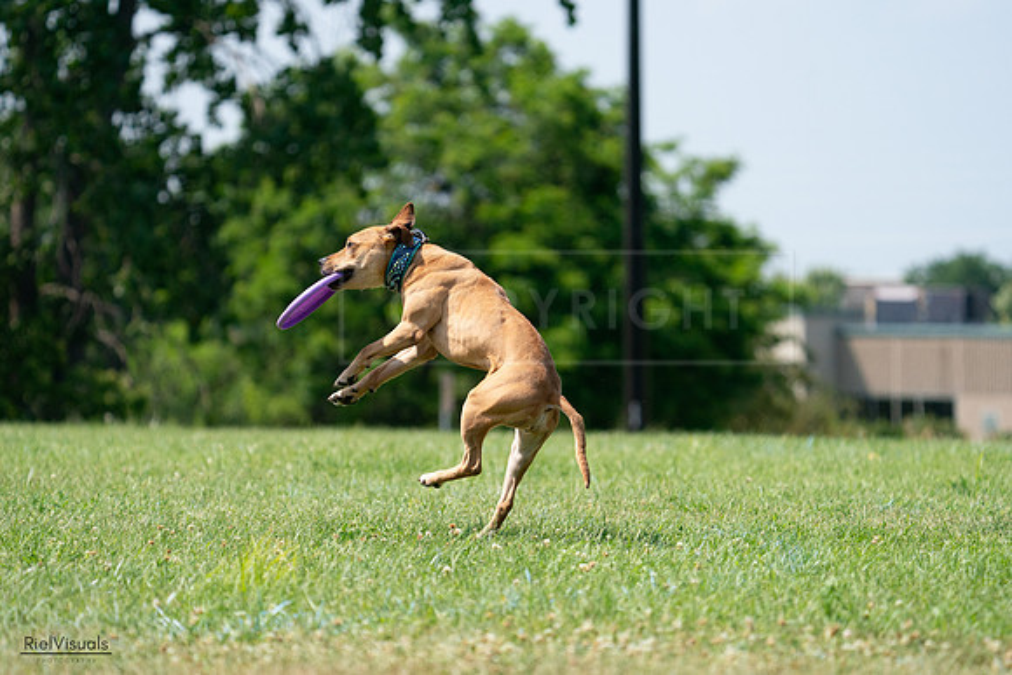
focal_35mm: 282
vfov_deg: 4.9
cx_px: 506
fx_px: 7929
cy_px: 338
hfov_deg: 7.3
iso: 800
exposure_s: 1/4000
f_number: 5.6
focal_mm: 282
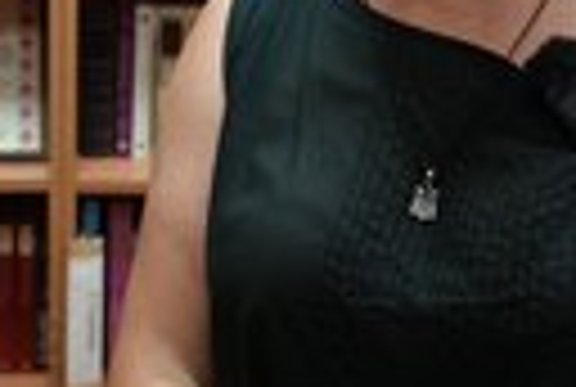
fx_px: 1748
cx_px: 180
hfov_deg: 18.6
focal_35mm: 109
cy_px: -38
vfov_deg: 12.4
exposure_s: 1/160
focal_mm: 35
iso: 3200
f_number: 4
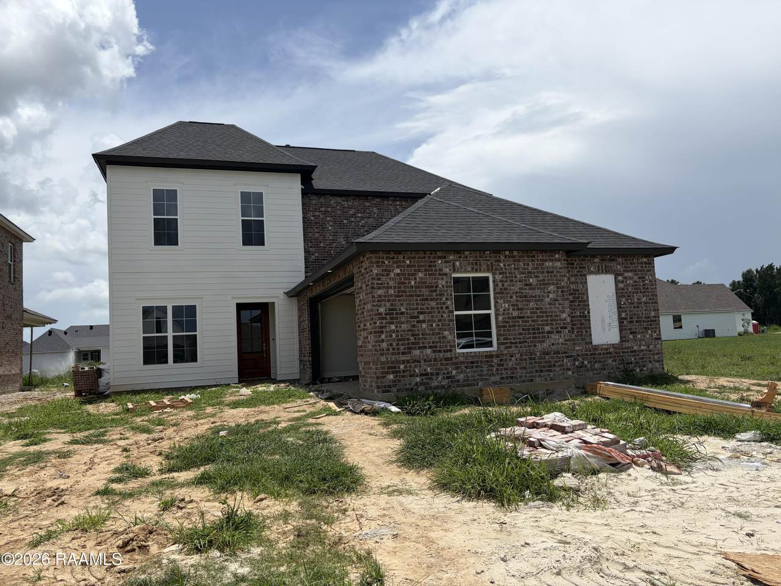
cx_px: 390
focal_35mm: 26
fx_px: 587
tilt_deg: +5.5
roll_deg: +3.1
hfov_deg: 67.3
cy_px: 293
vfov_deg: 53.1
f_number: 1.6
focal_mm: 5.96
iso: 50
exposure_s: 1/7813
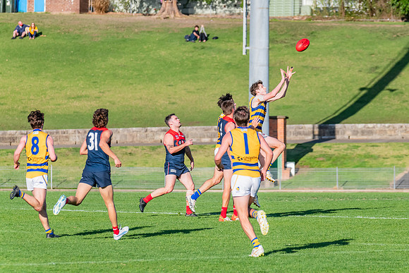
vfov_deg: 4.5
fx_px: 3456
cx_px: 228
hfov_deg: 6.8
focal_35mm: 304
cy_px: 124
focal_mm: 270
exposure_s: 1/1600
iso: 800
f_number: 9
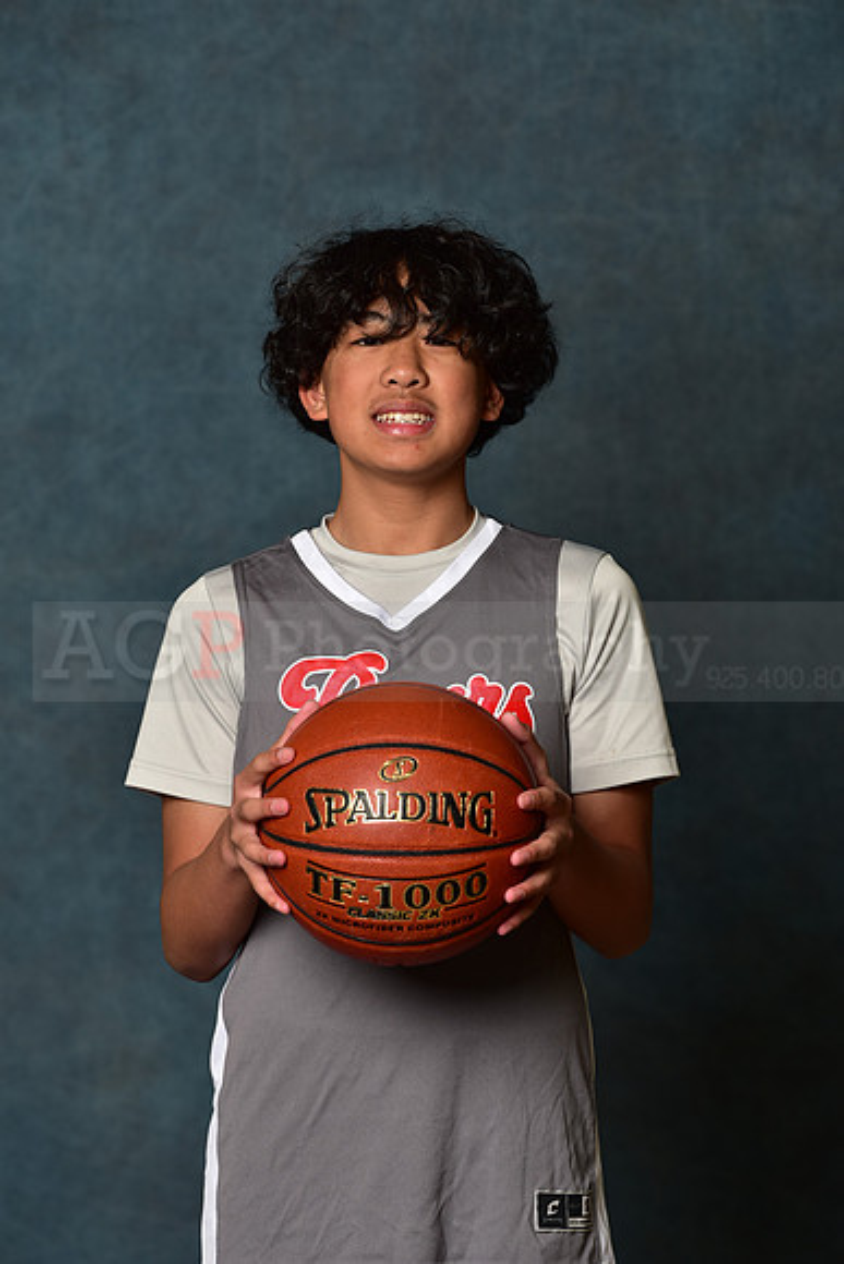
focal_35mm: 175
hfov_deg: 7.9
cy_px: 632
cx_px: 422
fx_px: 6150
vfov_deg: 11.7
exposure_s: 1/200
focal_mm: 175
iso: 200
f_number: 4.5
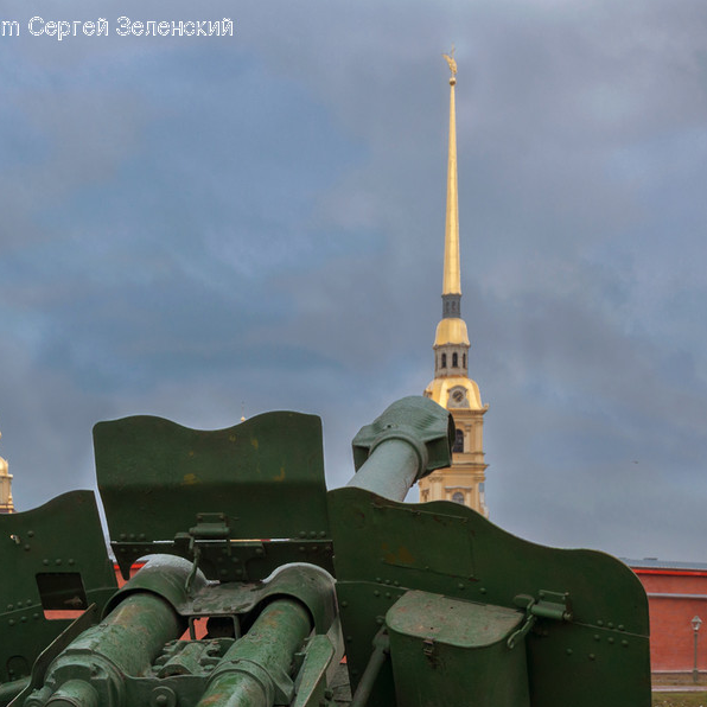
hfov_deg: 28.6
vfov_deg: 28.8
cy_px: 355
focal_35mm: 60
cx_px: 253
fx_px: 1378
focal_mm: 31
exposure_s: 1/40
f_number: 8
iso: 200
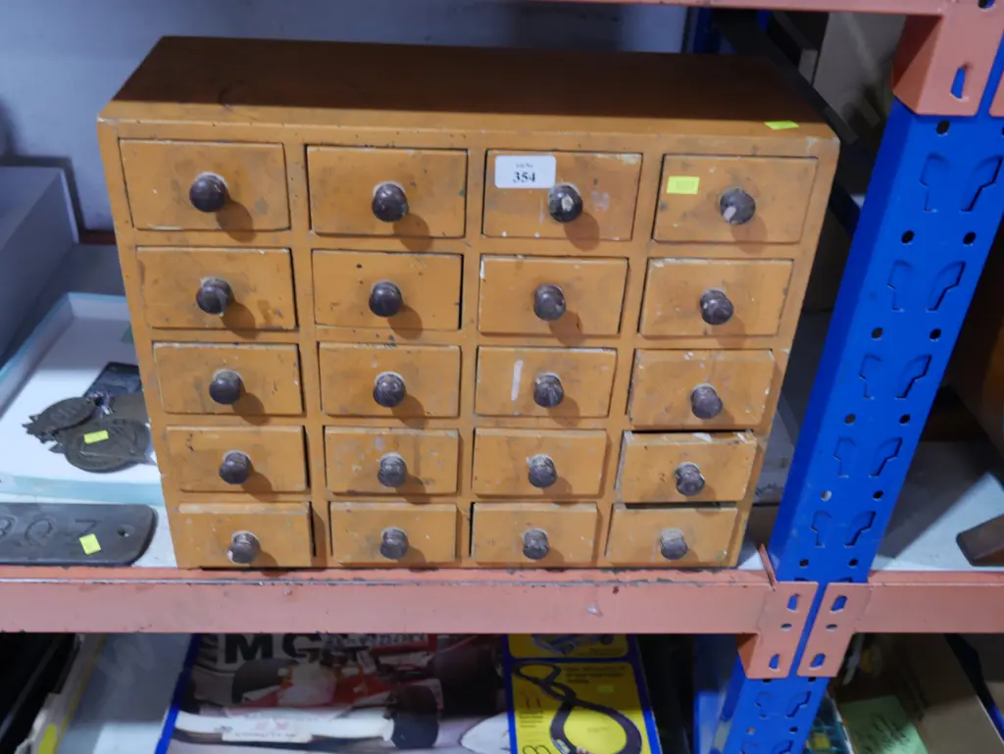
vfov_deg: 41.8
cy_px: 377
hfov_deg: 53.9
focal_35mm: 34
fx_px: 987
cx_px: 502
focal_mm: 17
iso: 640
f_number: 4
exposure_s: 1/60
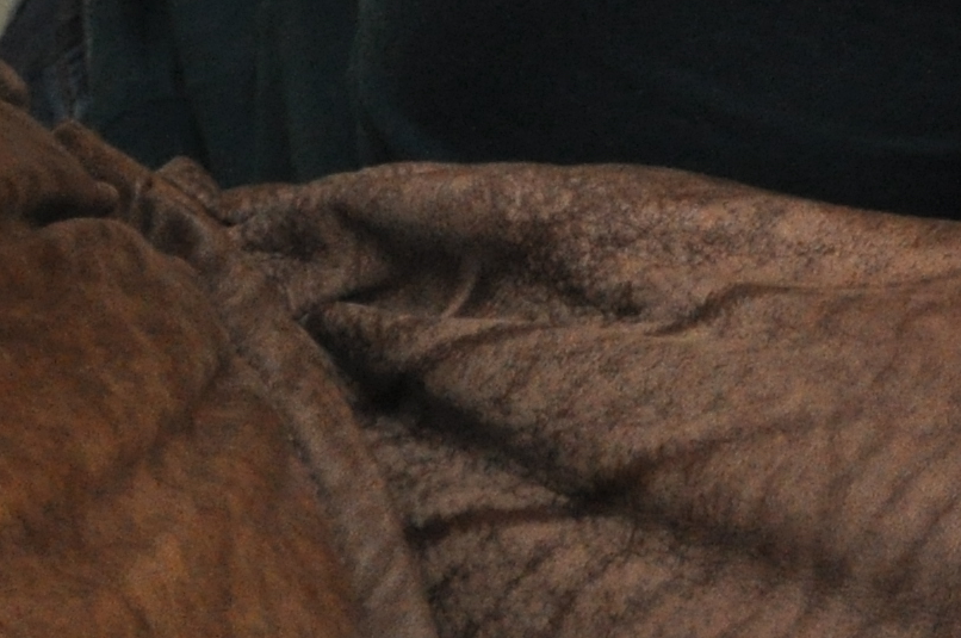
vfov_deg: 1.6
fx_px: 22329
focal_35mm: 838
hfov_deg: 2.5
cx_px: 1848
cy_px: -1052
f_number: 5.6
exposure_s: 1/60
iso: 800
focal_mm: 105
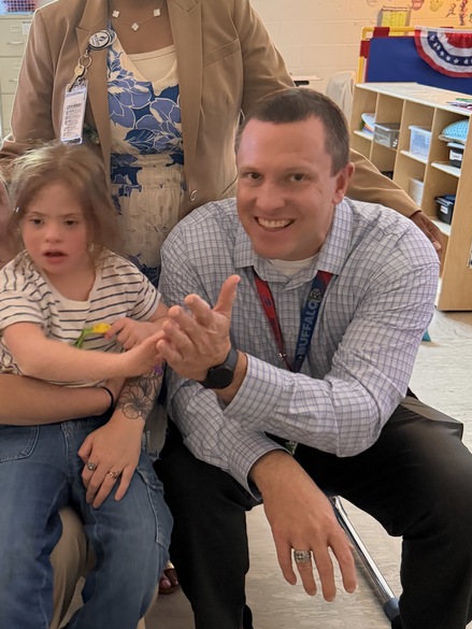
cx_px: 103
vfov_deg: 44.8
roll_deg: +0.9
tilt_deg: -21.3
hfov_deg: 33.5
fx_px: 763
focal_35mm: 42
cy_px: 310
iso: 1000
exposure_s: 1/40
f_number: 1.78
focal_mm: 6.76
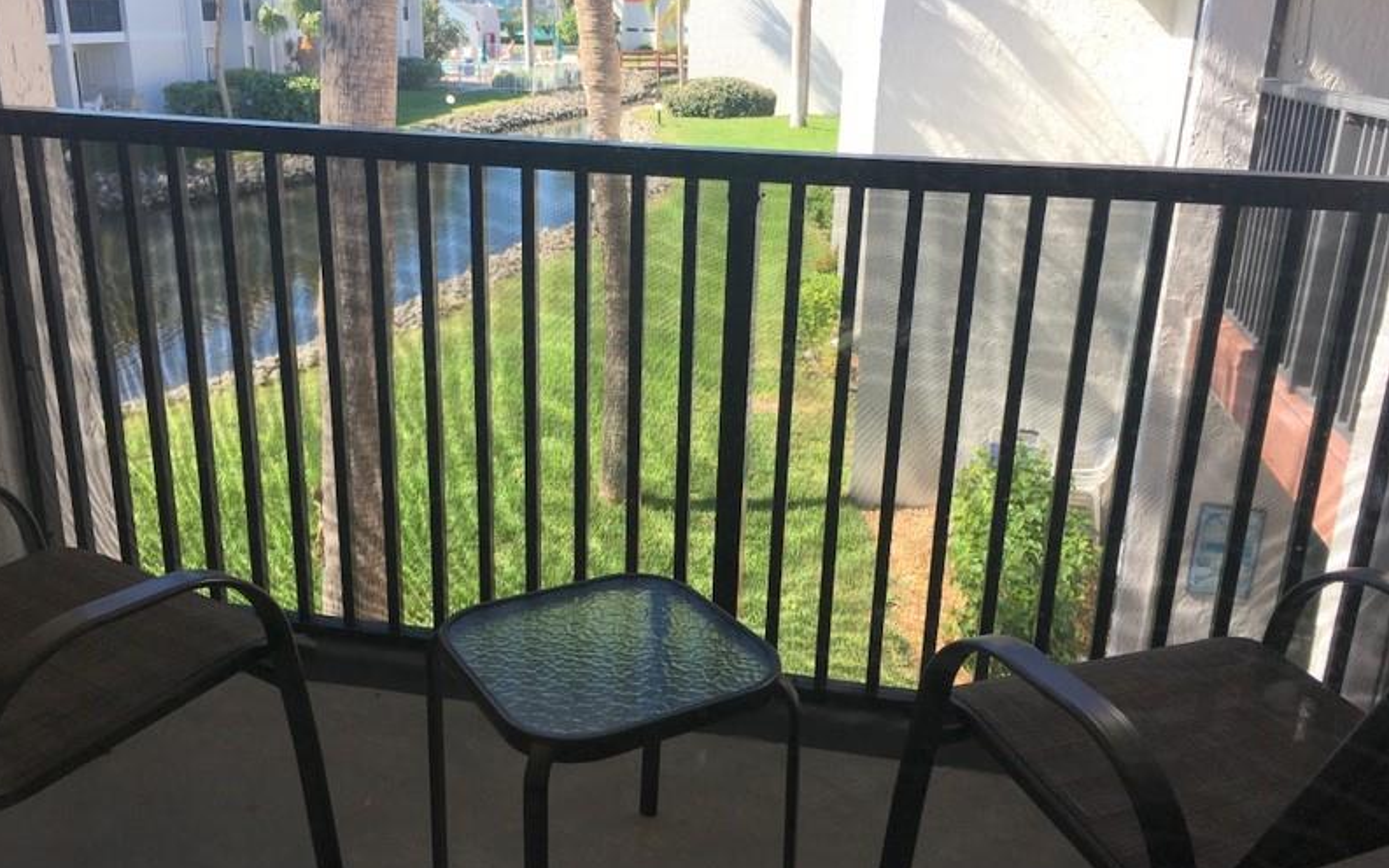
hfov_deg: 61.2
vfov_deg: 40.6
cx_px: 690
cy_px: 406
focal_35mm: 31
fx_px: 1174
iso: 25
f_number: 2.2
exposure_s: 1/442
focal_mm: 4.15
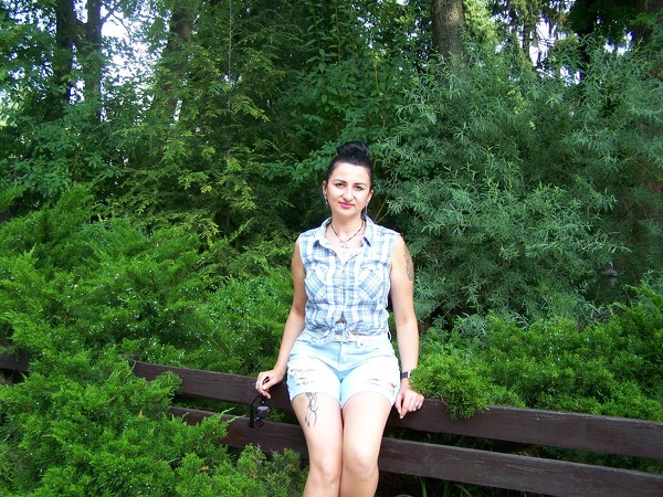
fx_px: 728
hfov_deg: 49.0
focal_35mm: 38
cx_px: 332
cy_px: 248
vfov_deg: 37.7
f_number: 2.8
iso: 100
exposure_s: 1/200
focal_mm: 6.3
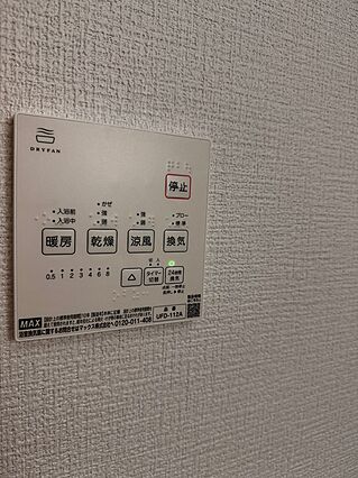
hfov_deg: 56.8
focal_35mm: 24
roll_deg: -3.0
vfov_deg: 71.6
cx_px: 179
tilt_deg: -5.9
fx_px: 331
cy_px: 239
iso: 200
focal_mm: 6.76
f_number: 1.78
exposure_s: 1/120
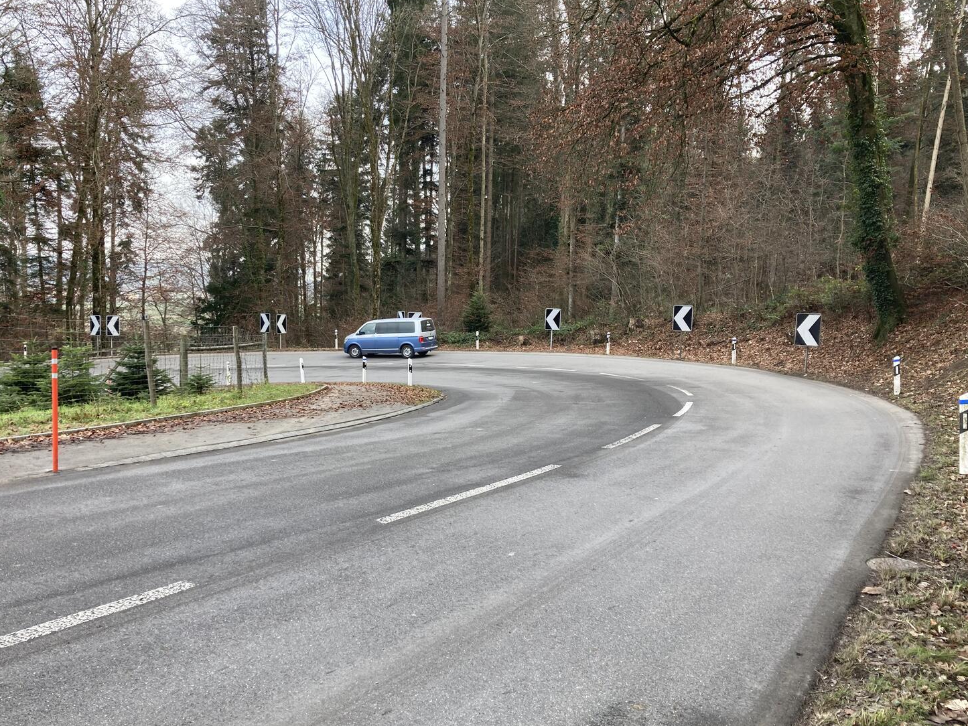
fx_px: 867
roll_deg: -1.6
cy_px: 385
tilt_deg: -4.9
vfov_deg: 45.4
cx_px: 459
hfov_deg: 58.3
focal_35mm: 31
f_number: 1.8
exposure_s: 1/121
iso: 25
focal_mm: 3.99
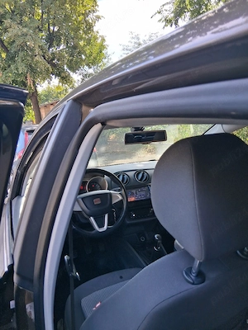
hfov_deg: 53.1
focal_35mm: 26
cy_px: 165
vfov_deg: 67.3
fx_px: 248
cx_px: 124
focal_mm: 3.98
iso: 25
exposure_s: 1/100
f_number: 1.8
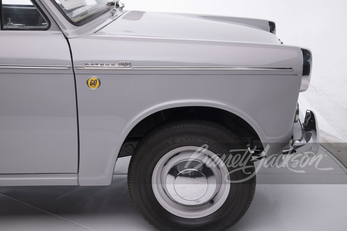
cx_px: 174
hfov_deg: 38.2
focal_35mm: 52
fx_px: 501
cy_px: 116
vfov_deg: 26.0
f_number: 9
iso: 320
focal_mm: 52
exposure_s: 1/200
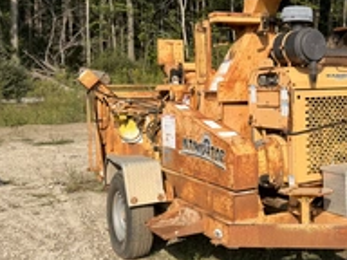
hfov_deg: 34.9
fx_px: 501
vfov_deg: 29.1
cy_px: 107
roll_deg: -0.9
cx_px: 342
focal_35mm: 50
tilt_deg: -1.1
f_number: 1.78
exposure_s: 1/5319
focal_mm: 6.76
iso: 80
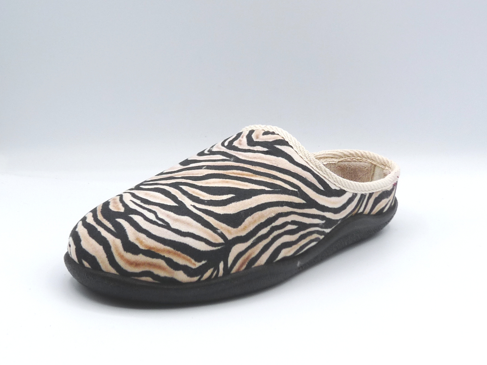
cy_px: 182
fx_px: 718
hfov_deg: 37.5
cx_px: 244
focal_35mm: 51
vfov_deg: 28.6
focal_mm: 5.1
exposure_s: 1/250
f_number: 4.5
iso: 100
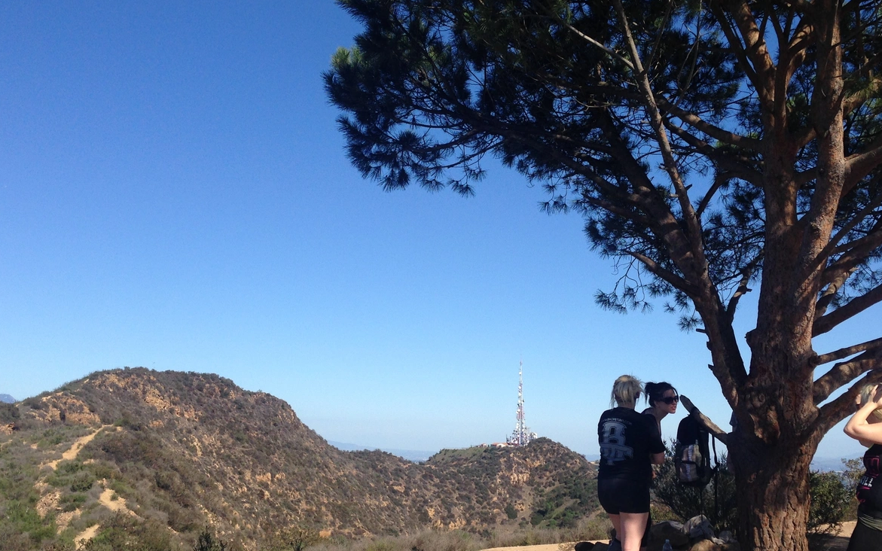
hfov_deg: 46.1
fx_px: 1034
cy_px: 285
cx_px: 489
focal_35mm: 43
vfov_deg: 29.9
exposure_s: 1/1869
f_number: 2.4
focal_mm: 4.12
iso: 50
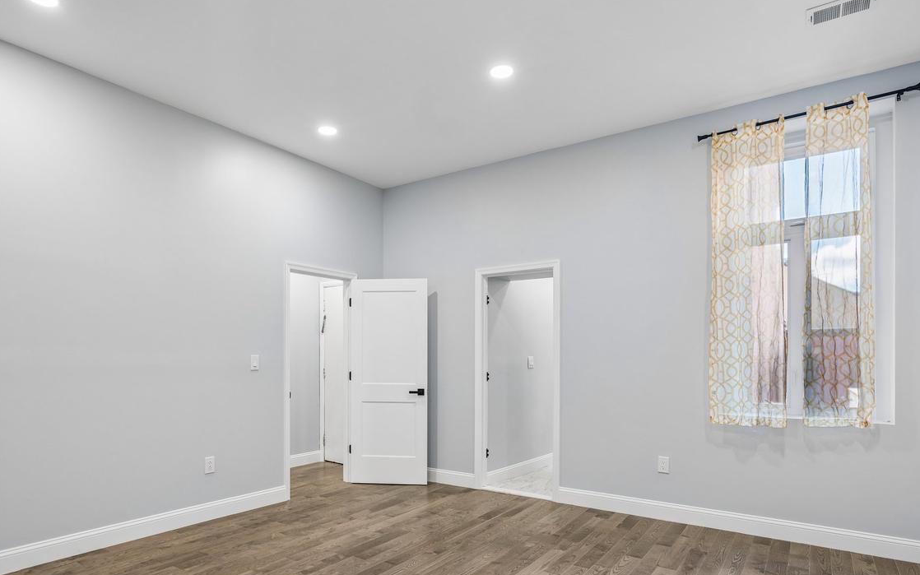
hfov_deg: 82.2
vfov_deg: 56.7
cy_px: 356
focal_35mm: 21
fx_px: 527
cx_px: 442
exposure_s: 1/25
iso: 250
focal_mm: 16
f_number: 4
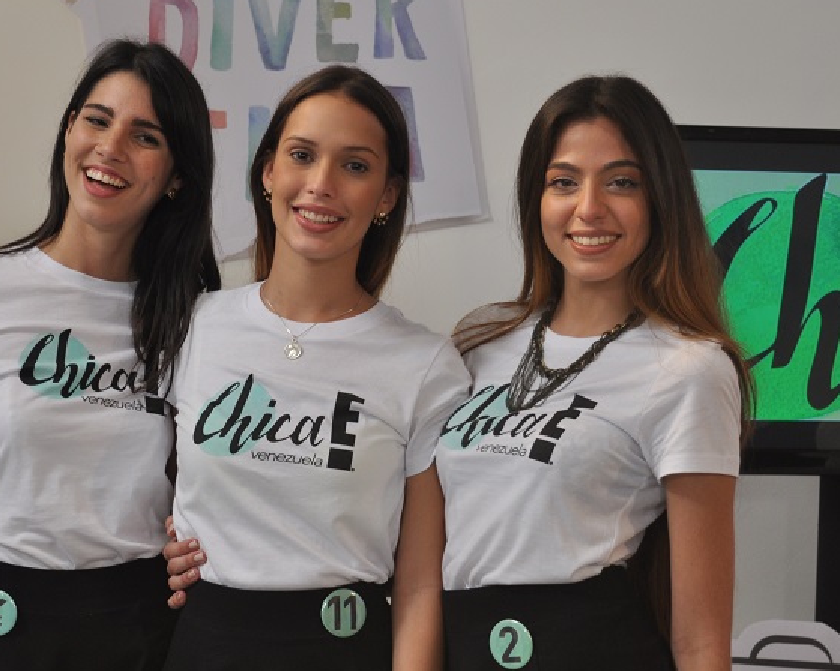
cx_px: 332
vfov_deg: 20.2
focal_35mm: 76
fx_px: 1889
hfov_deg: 25.0
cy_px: 358
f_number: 4.8
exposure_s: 1/100
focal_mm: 32
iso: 400
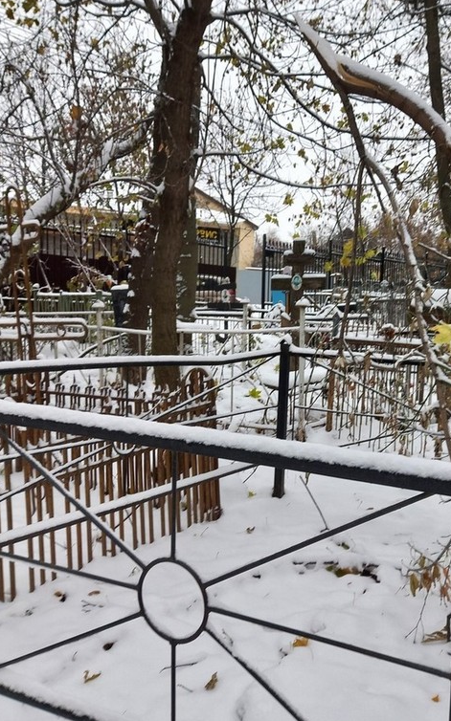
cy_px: 364
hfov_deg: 35.0
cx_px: 303
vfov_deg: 54.0
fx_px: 708
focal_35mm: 36
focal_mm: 4.6
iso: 32
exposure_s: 1/50
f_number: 2
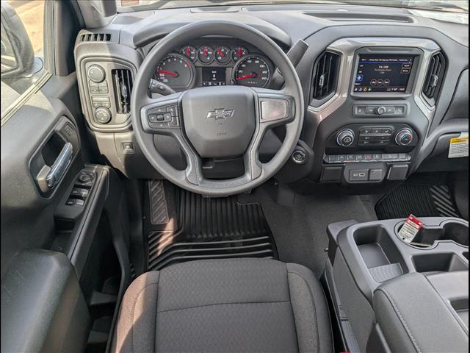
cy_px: 176
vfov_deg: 56.8
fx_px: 326
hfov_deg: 71.6
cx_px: 235
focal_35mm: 24
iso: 22
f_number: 1.68
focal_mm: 6.9
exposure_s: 1/1000
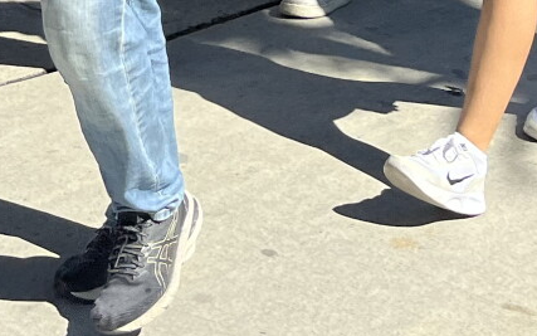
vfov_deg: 8.9
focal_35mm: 129
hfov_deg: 16.1
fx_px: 1888
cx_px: 157
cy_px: -546
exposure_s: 1/2222
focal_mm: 5.1
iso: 50
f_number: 1.6
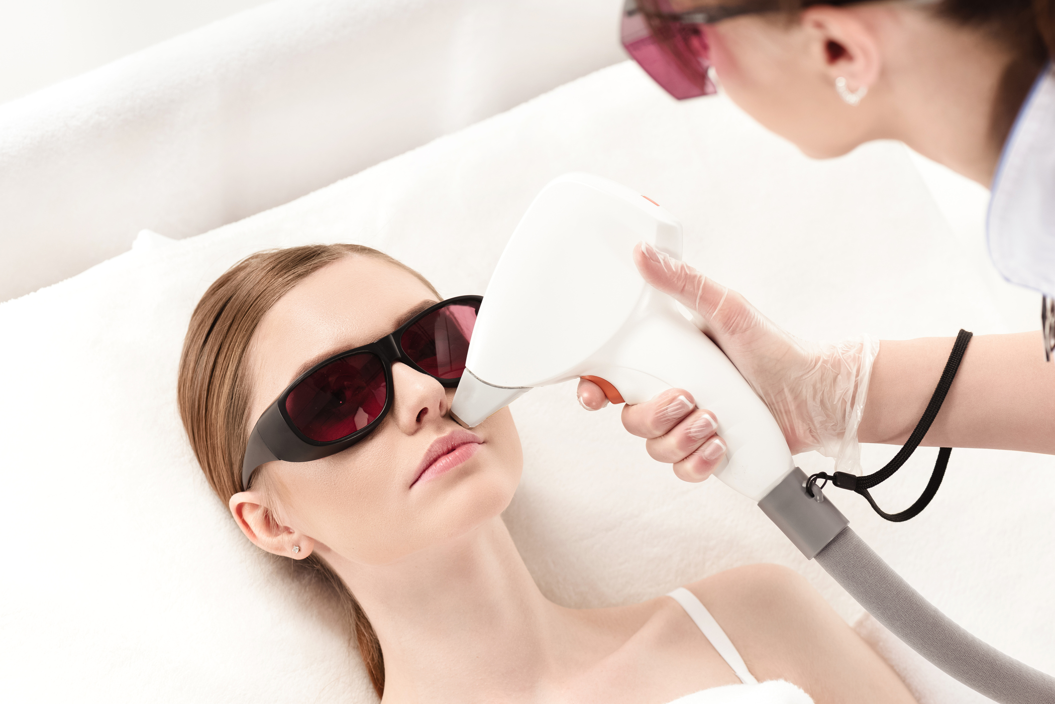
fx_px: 3077
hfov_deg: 19.5
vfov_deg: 13.0
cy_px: 352
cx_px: 528
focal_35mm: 105
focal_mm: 105
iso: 160
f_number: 6.3
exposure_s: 1/50
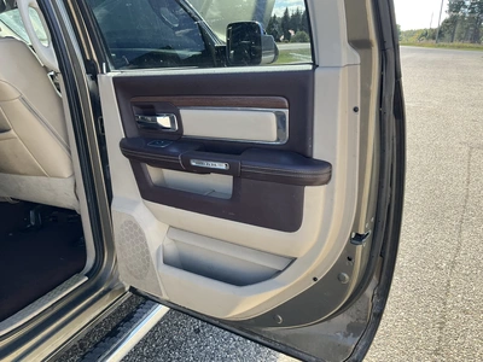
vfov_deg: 48.2
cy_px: 181
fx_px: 405
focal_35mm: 29
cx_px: 242
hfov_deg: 61.7
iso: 20
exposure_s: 1/222
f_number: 1.8
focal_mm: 3
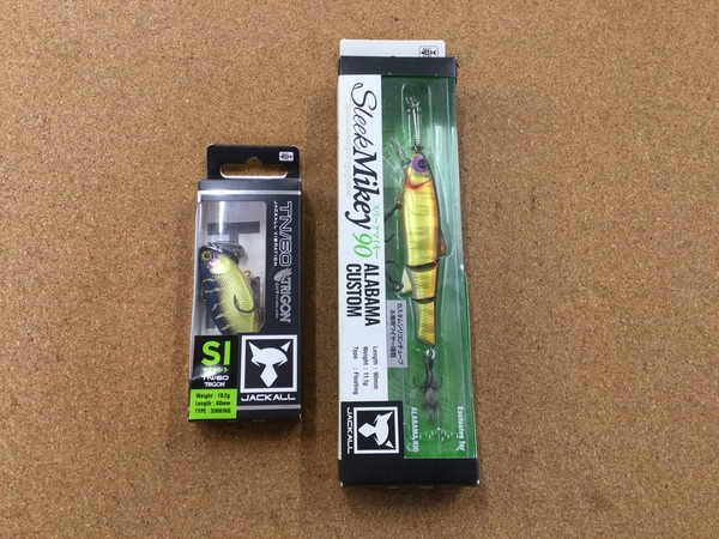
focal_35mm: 31
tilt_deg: -76.4
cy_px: 270
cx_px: 360
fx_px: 644
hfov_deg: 58.4
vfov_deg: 45.4
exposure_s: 1/30
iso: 32
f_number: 2.4
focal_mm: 3.3
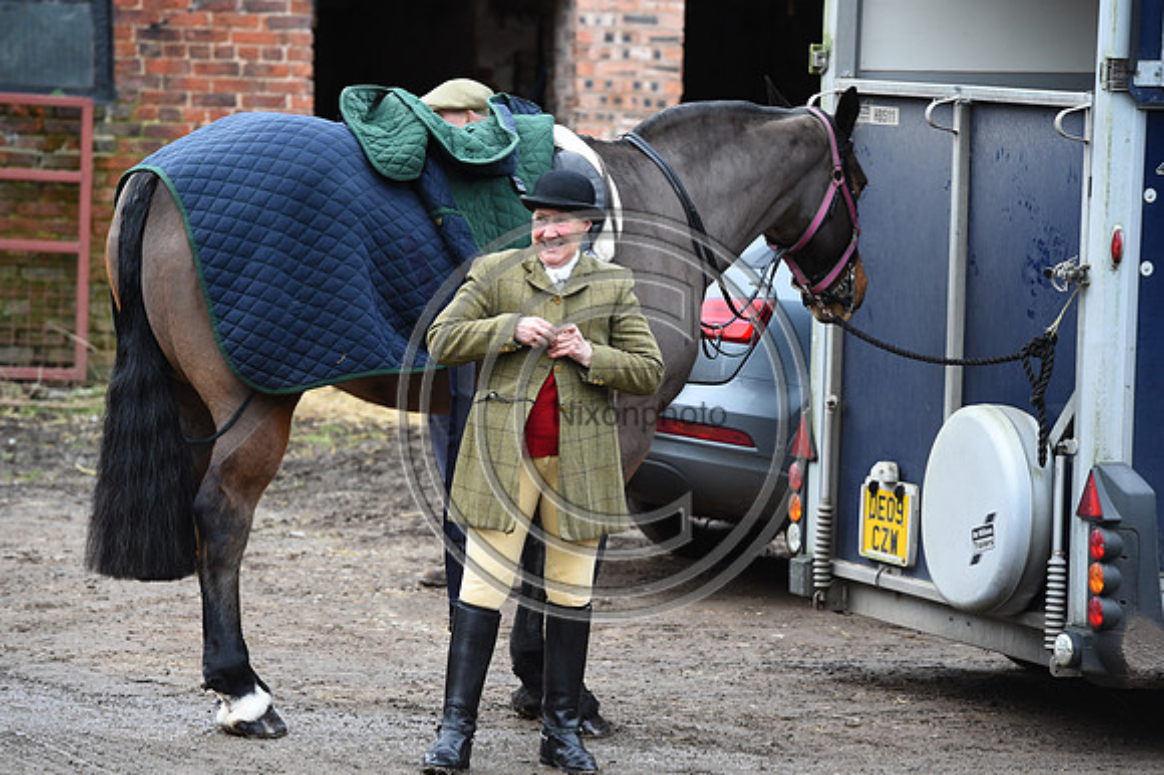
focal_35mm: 175
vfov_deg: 7.8
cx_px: 582
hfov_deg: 11.8
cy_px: 388
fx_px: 5655
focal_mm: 175
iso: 1800
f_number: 5.6
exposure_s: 1/500
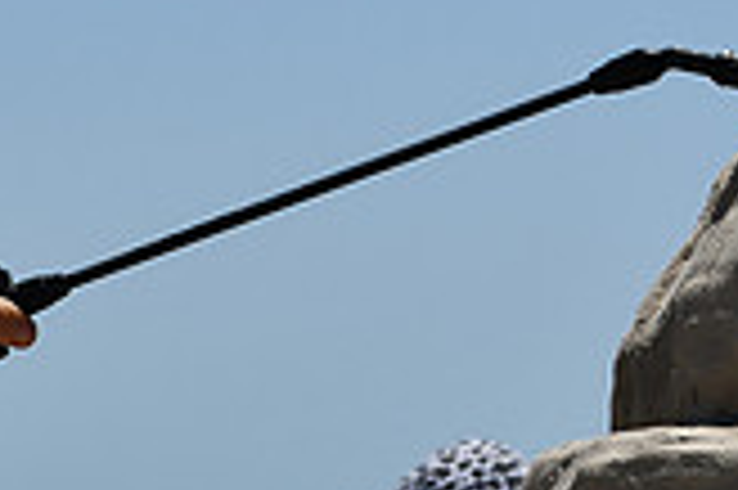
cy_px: 232
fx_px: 10649
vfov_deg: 2.6
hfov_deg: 4.0
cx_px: -338
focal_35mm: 520
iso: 100
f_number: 11
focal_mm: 98
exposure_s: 1/500
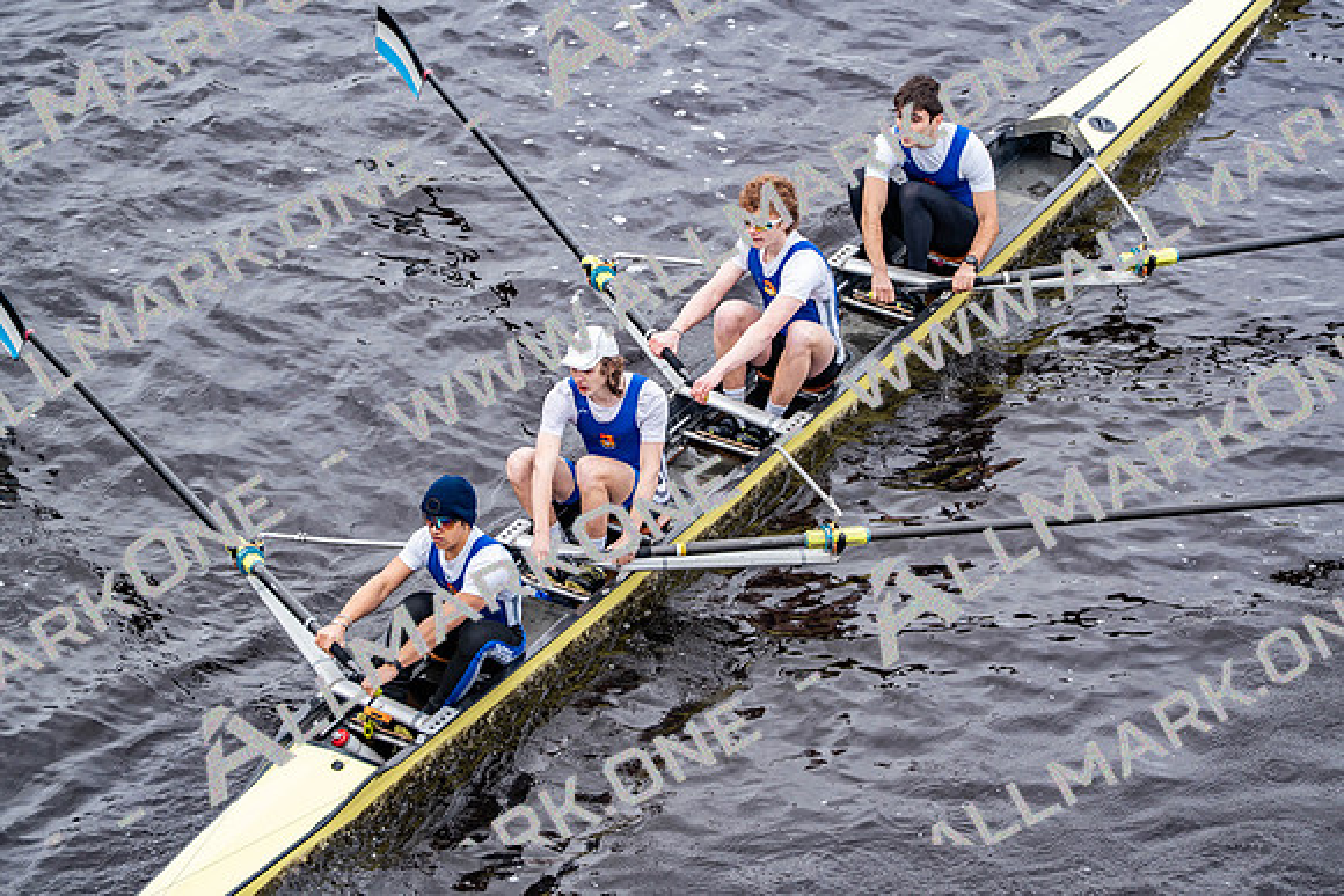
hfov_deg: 10.3
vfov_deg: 6.9
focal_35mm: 200
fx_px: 7468
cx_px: 672
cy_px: 448
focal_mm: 200
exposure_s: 1/2000
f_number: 2.8
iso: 400
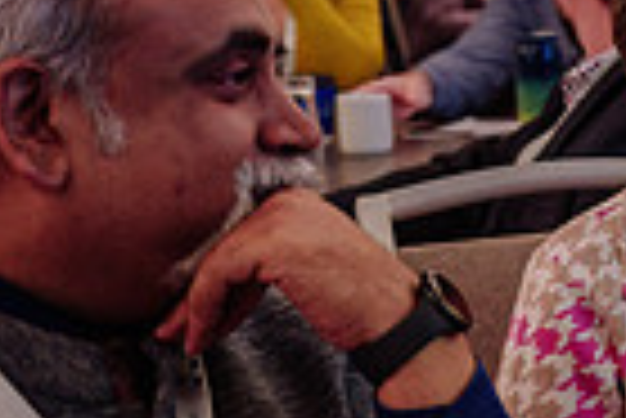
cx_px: 1085
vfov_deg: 9.6
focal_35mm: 142
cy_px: 366
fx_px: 2472
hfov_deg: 13.2
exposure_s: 1/100
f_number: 2.8
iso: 1600
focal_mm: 34
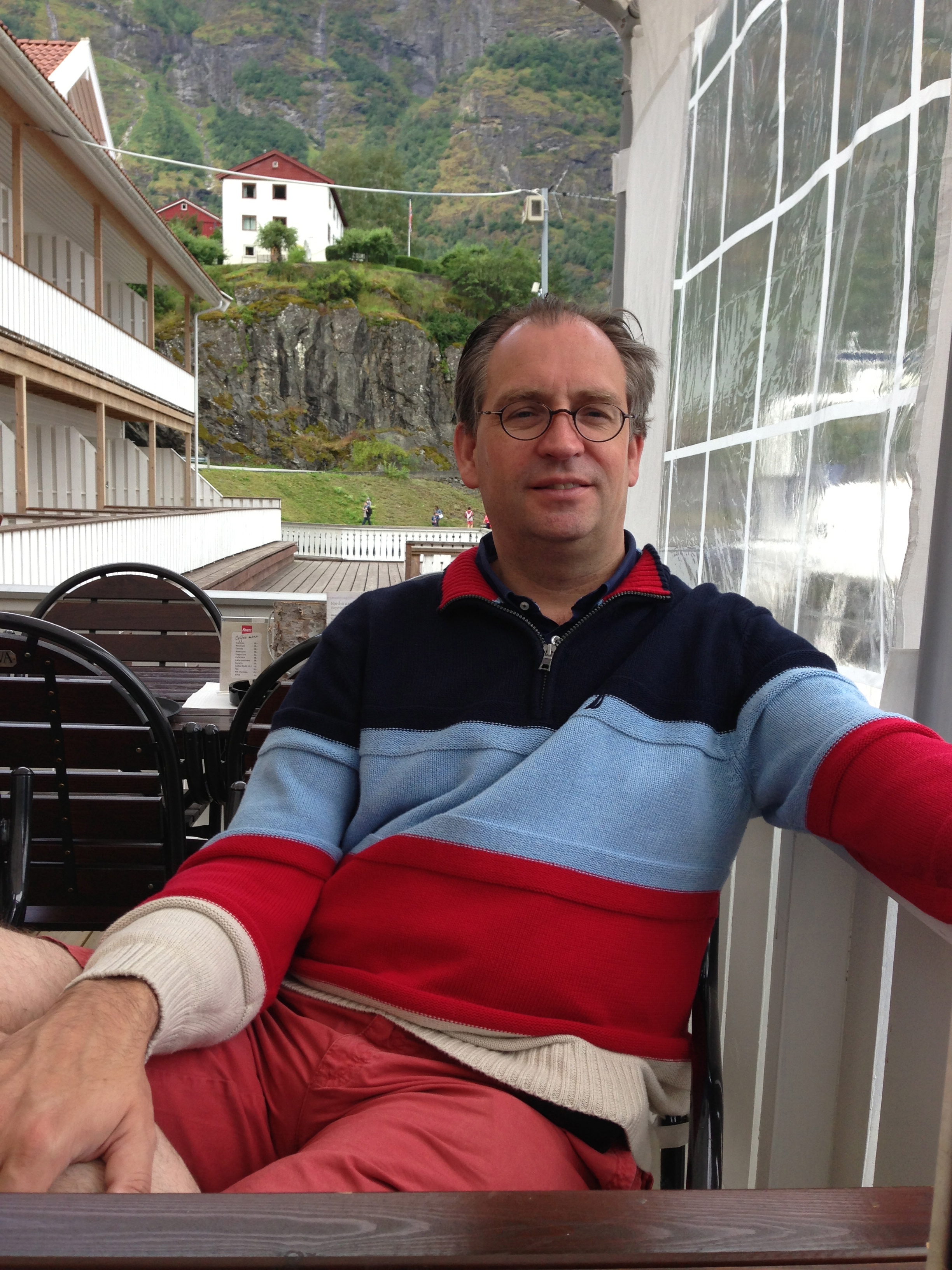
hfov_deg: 42.9
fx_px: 1210
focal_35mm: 33
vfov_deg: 55.4
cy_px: 635
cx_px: 476
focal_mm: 4.13
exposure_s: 1/179
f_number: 2.4
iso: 50
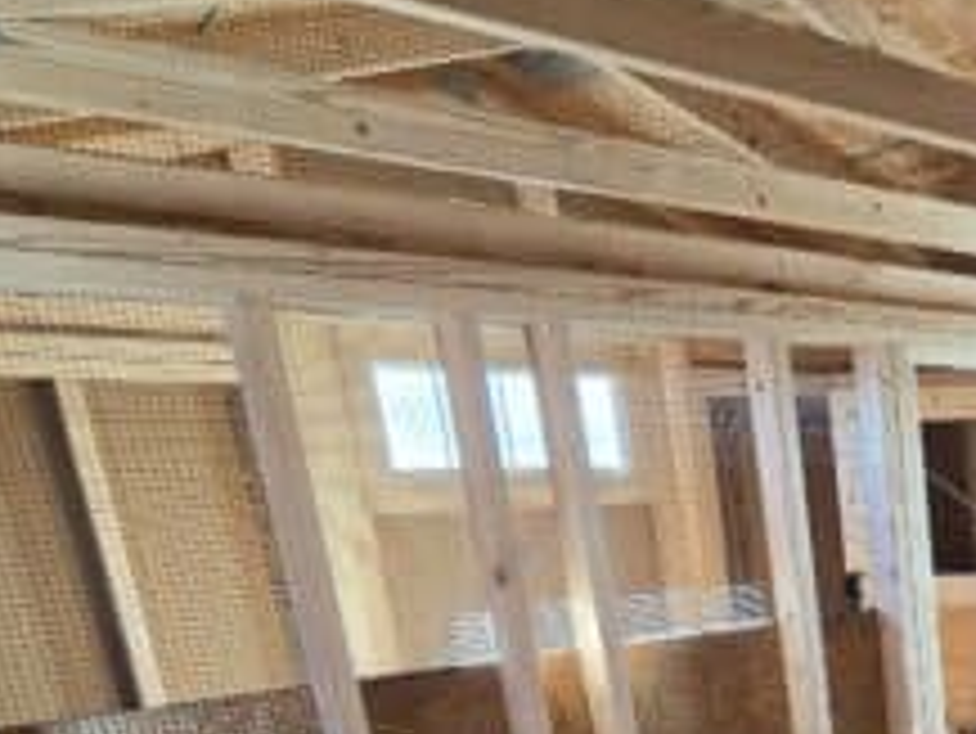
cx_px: 1115
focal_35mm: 36
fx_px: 1016
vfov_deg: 34.5
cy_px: 797
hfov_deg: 39.9
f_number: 2.2
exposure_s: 1/120
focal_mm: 2.2
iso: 250
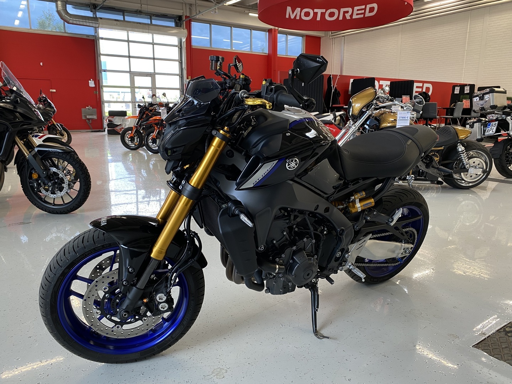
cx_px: 256
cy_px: 192
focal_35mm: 26
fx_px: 385
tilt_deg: -11.5
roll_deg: -0.4
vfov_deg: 53.1
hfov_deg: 67.3
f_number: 1.8
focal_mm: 4.25
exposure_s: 1/50
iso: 64
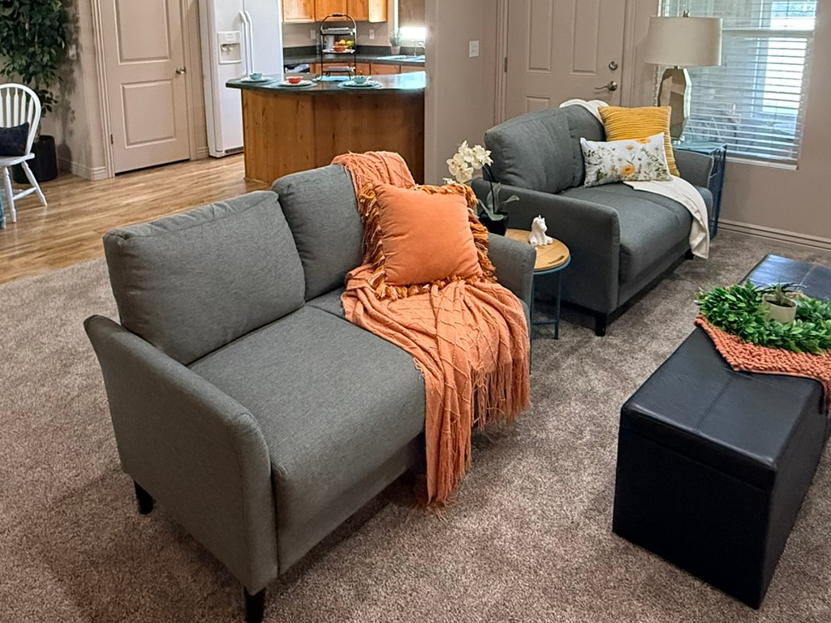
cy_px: 134
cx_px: 362
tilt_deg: -10.0
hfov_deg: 63.2
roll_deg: +0.9
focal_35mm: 28
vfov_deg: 47.3
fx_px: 672
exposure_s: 1/120
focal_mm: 2.22
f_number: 2.2
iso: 500
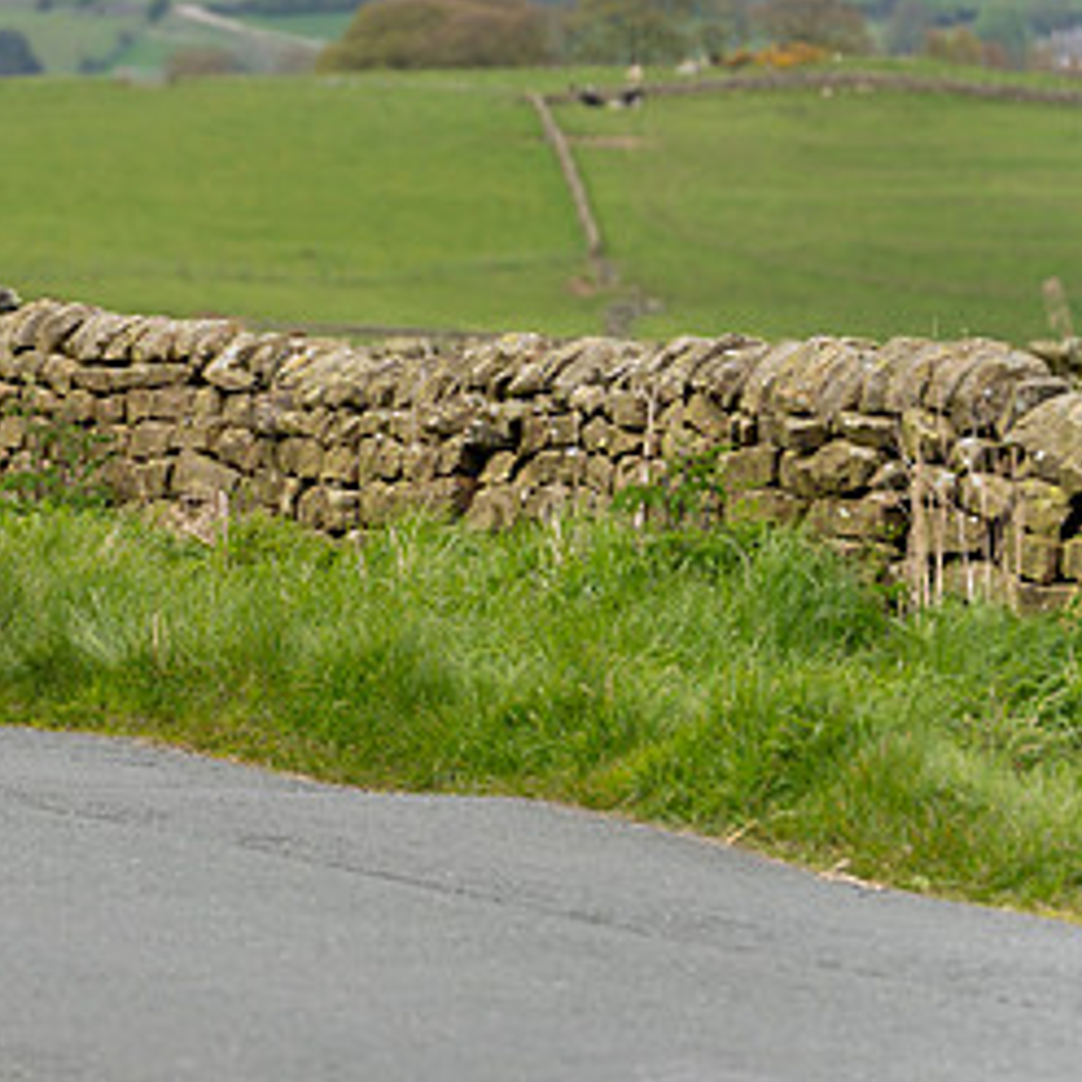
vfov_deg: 6.5
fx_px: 9584
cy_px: 248
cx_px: -96
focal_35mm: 271
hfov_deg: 6.4
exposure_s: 1/640
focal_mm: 136
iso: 200
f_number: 3.5
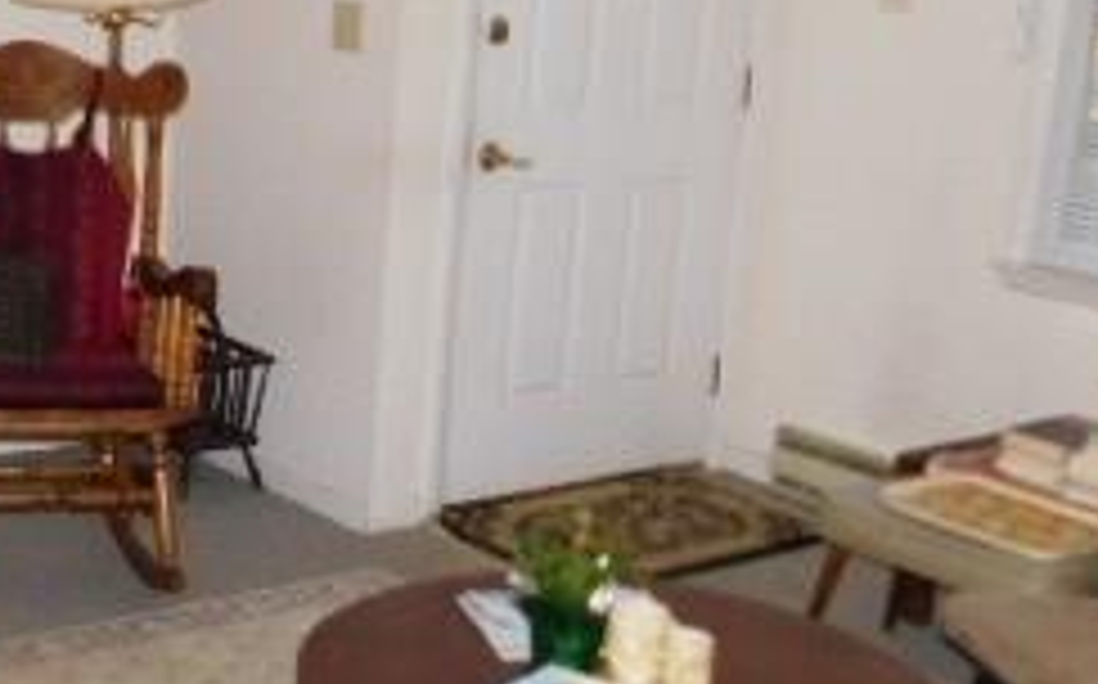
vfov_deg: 20.2
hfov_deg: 31.2
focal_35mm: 64
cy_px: 410
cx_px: 225
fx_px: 1913
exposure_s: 1/30
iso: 200
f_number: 3
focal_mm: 4
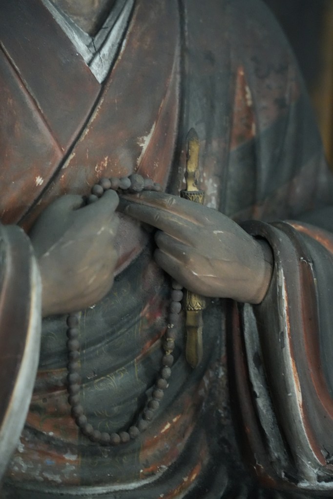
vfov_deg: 19.5
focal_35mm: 105
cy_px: 250
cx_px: 166
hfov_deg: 13.0
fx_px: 1458
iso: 12800
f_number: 4
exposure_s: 1/13
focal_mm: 105
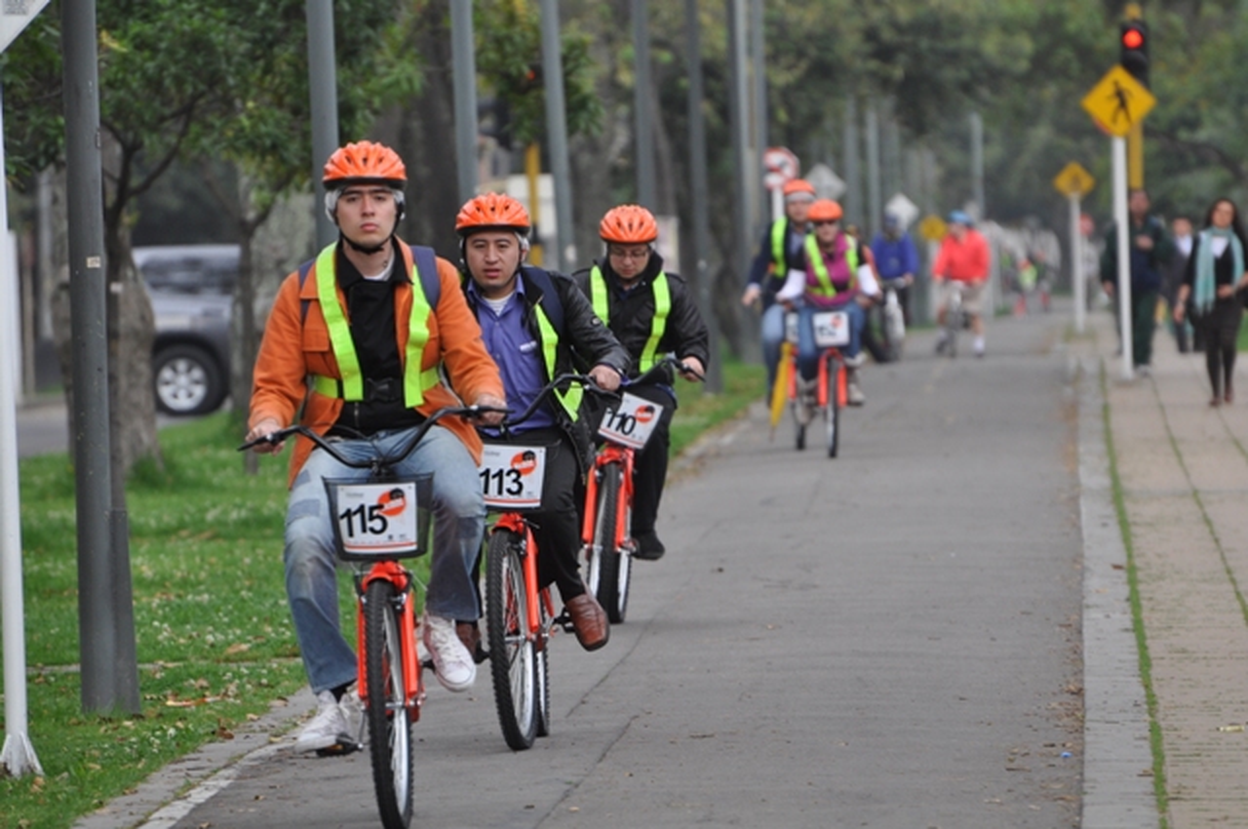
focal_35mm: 405
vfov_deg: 3.4
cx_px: 624
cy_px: 414
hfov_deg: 5.1
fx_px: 14022
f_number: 5.6
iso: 400
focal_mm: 270
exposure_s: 1/400
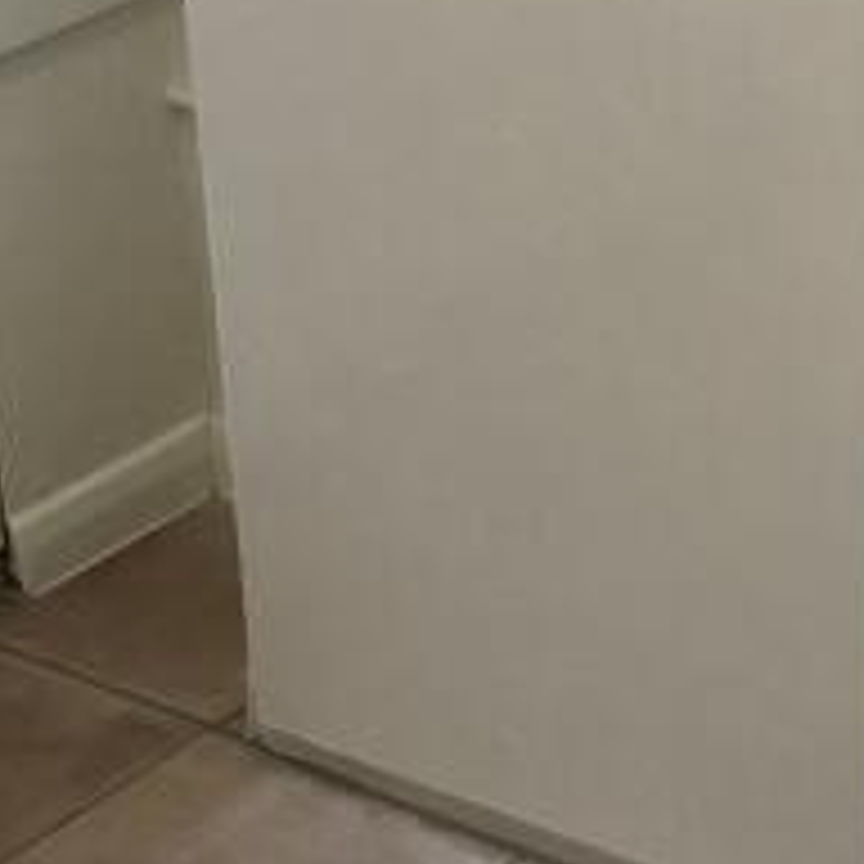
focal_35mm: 132
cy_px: 580
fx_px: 3727
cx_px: 850
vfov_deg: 13.2
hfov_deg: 13.1
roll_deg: +0.3
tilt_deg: -28.6
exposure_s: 1/17
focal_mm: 4
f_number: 1.8
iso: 50
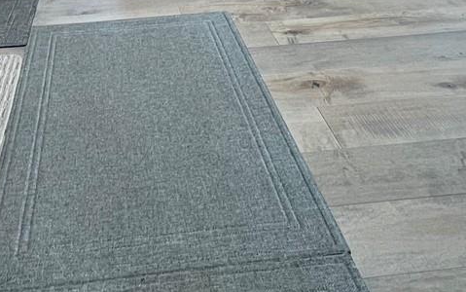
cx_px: 147
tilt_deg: +0.3
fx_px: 585
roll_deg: +2.5
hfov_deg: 42.7
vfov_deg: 19.6
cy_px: -251
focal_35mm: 46
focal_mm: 1.57
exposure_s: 1/60
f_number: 1.8
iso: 160
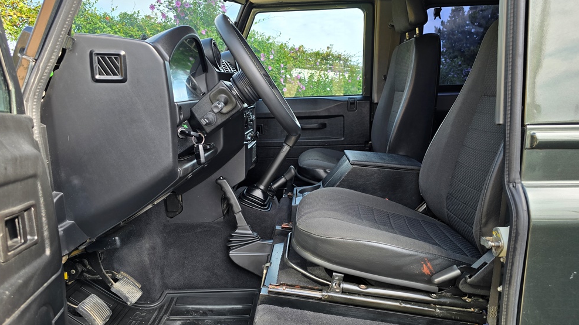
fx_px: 399
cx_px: 283
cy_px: 181
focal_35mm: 26
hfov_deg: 71.9
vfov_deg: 44.3
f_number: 1.7
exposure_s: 1/180
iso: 16
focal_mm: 6.3
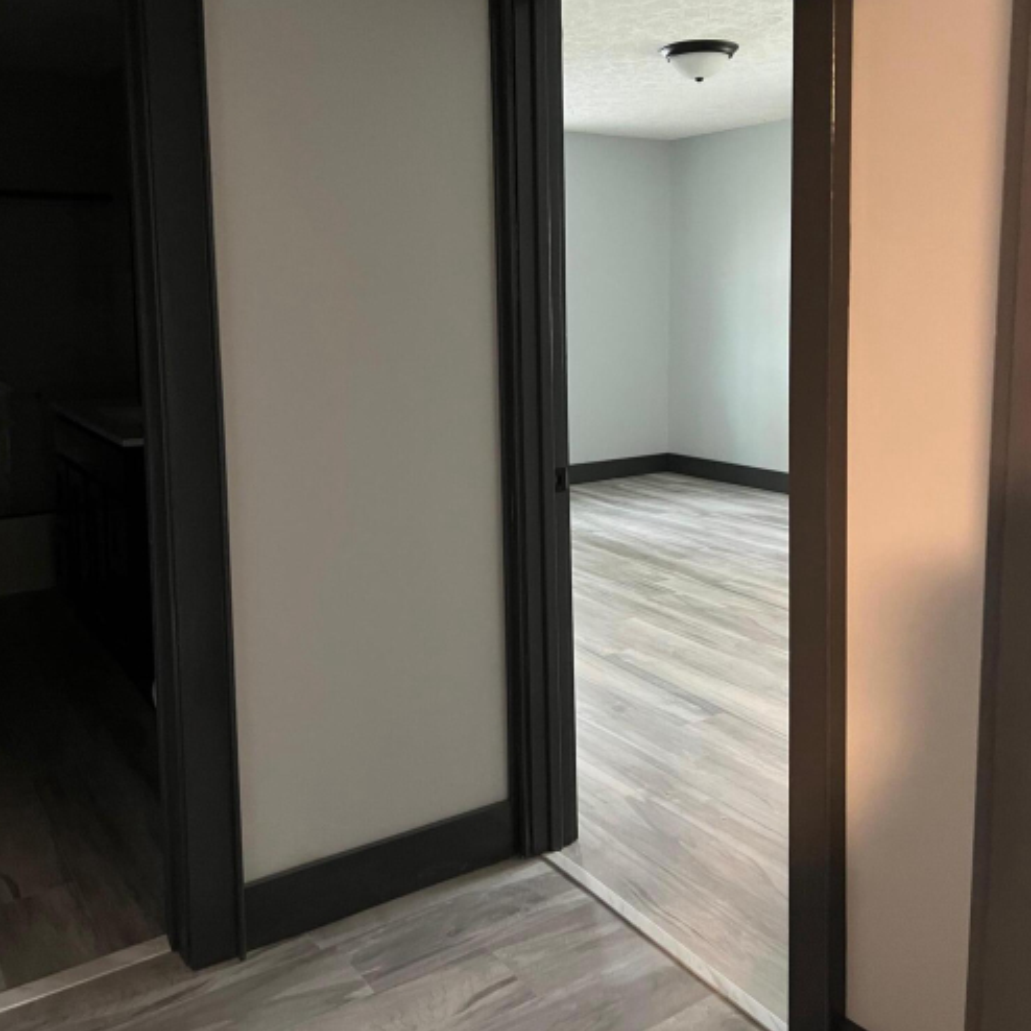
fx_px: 1045
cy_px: 404
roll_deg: +2.5
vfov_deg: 52.1
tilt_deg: -5.4
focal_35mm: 31
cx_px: 511
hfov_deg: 52.5
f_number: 1.5
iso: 500
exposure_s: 1/30
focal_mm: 5.7
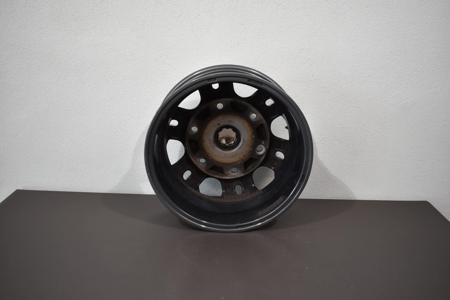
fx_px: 412
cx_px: 225
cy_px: 150
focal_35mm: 33
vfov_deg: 40.0
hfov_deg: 57.2
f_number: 3.8
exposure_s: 1/250
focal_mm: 22
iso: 720
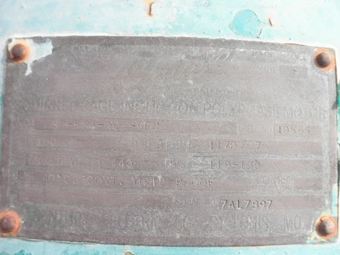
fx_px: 275
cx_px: 170
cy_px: 128
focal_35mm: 28
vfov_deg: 49.7
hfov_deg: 63.4
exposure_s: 1/200
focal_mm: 5
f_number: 3
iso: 64
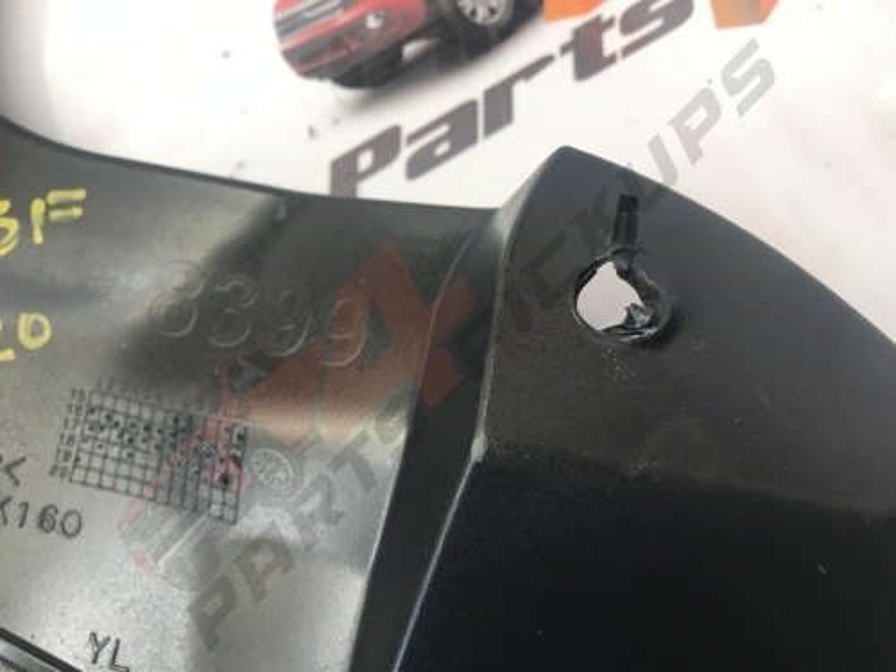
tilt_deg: -74.9
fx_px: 725
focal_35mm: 28
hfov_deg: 63.4
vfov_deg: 49.7
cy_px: 336
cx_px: 448
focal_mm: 3.99
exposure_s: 1/33
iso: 25
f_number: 1.8
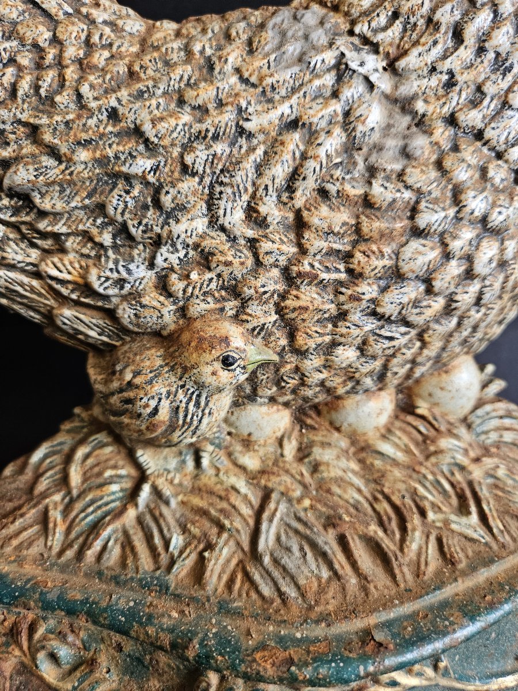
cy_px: 346
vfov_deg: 73.9
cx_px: 259
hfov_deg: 58.9
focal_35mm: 23
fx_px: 459
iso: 200
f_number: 1.8
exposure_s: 1/180
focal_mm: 5.4
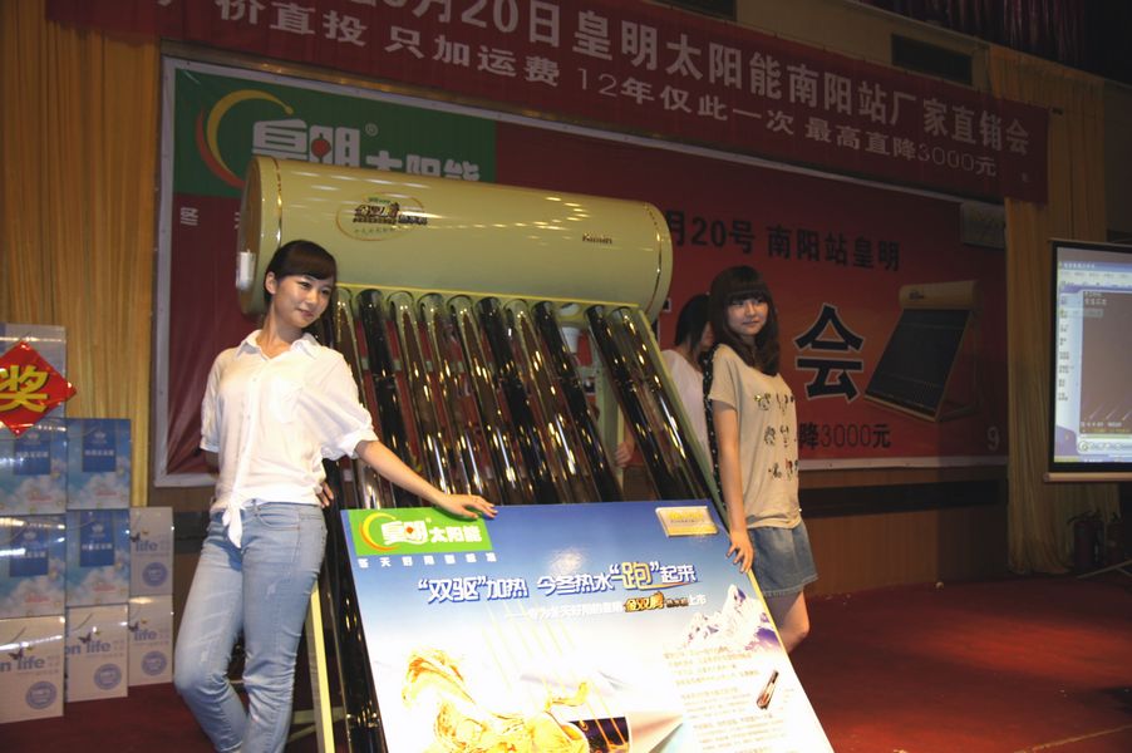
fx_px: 1037
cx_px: 566
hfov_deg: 57.3
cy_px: 376
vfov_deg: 39.9
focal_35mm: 33
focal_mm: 22
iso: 320
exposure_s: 1/60
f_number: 3.5
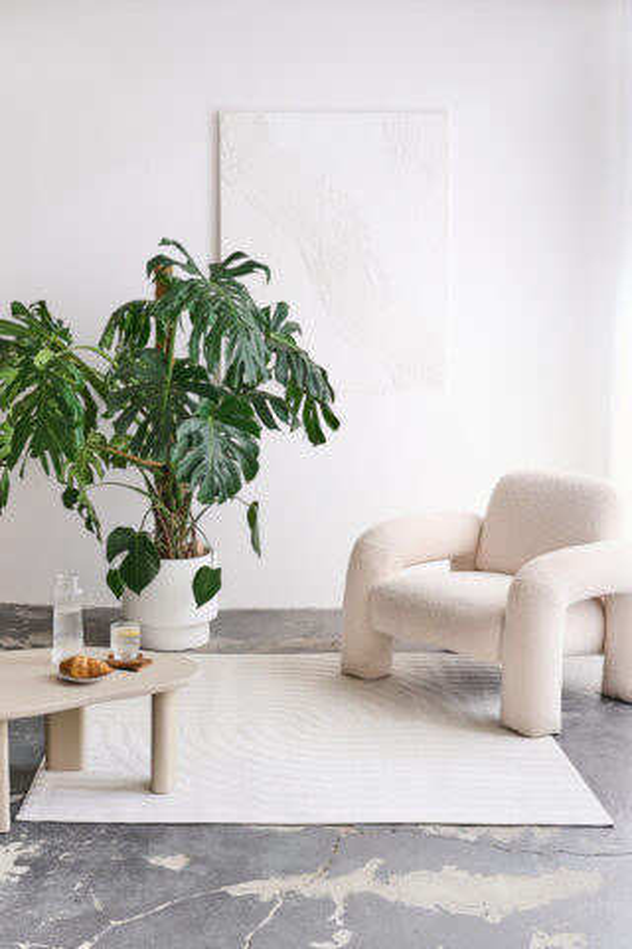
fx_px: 864
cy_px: 474
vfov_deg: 57.5
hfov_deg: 40.2
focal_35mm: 33
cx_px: 316
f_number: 4.5
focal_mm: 32.8
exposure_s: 1/160
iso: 1000
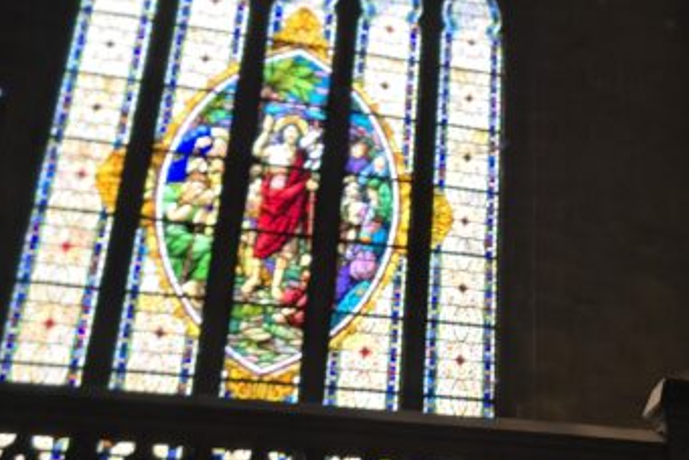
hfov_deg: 27.3
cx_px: 582
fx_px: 1379
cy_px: -39
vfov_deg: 18.3
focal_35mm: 72
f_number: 1.7
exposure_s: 1/100
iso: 20
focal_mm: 6.3
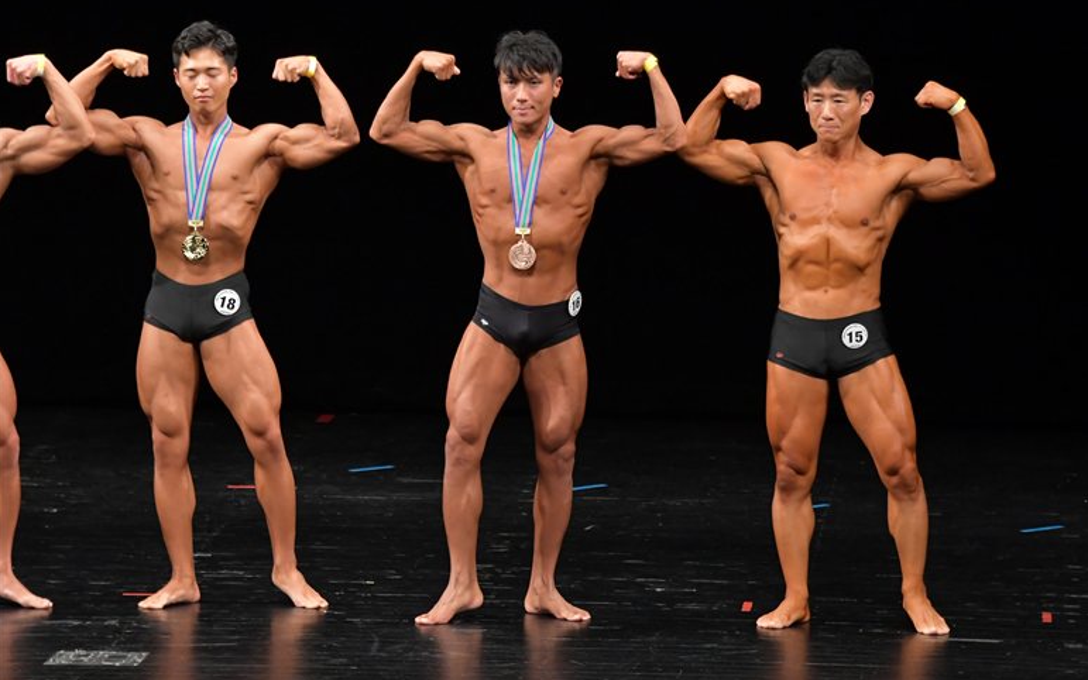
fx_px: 7740
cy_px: 327
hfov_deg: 8.0
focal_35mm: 261
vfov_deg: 5.0
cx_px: 545
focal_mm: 170
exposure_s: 1/400
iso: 3200
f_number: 5.6
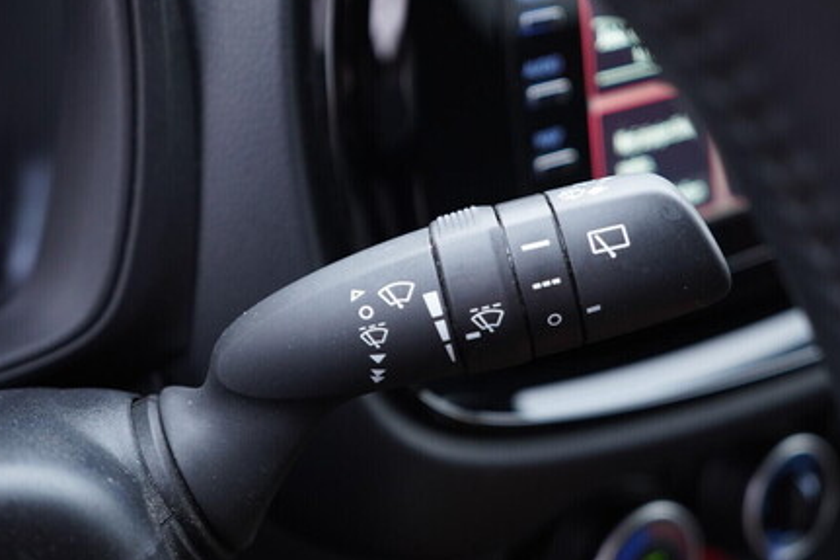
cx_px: 419
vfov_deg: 29.2
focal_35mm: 46
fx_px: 1073
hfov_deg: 42.8
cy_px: 241
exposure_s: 1/40
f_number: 2.8
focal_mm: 24
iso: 500
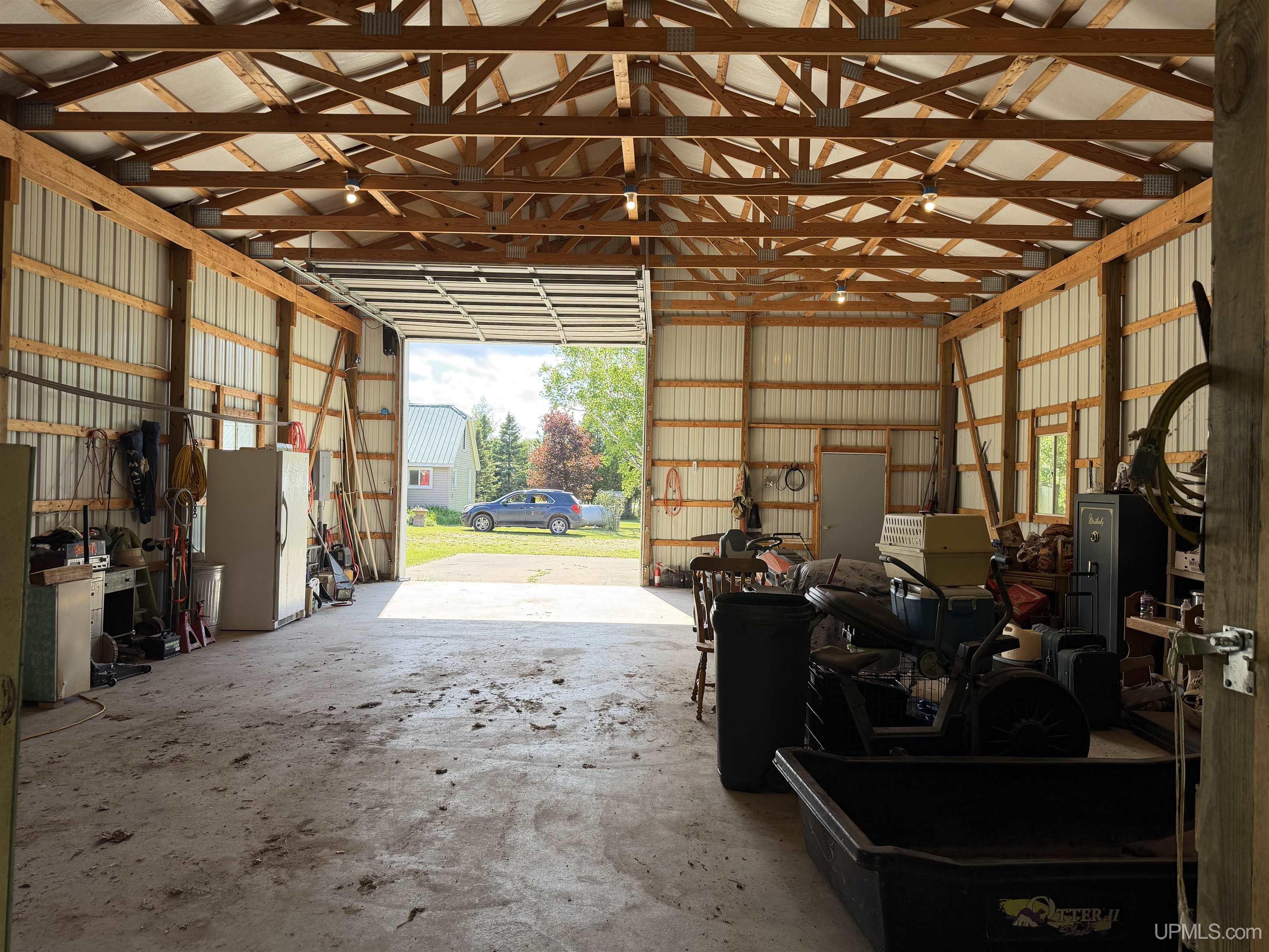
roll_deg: -0.8
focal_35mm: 24
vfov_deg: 56.8
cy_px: 476
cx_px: 634
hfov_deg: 71.6
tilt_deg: +0.8
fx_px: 880
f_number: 1.78
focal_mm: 6.76
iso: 100
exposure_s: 1/360
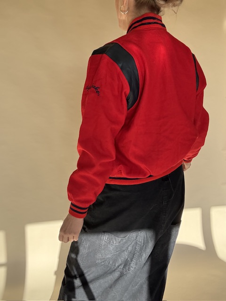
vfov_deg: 60.0
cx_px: 113
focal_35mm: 30
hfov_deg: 46.8
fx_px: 261
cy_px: 150
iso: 40
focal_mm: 2.69
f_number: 1.9
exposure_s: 1/328
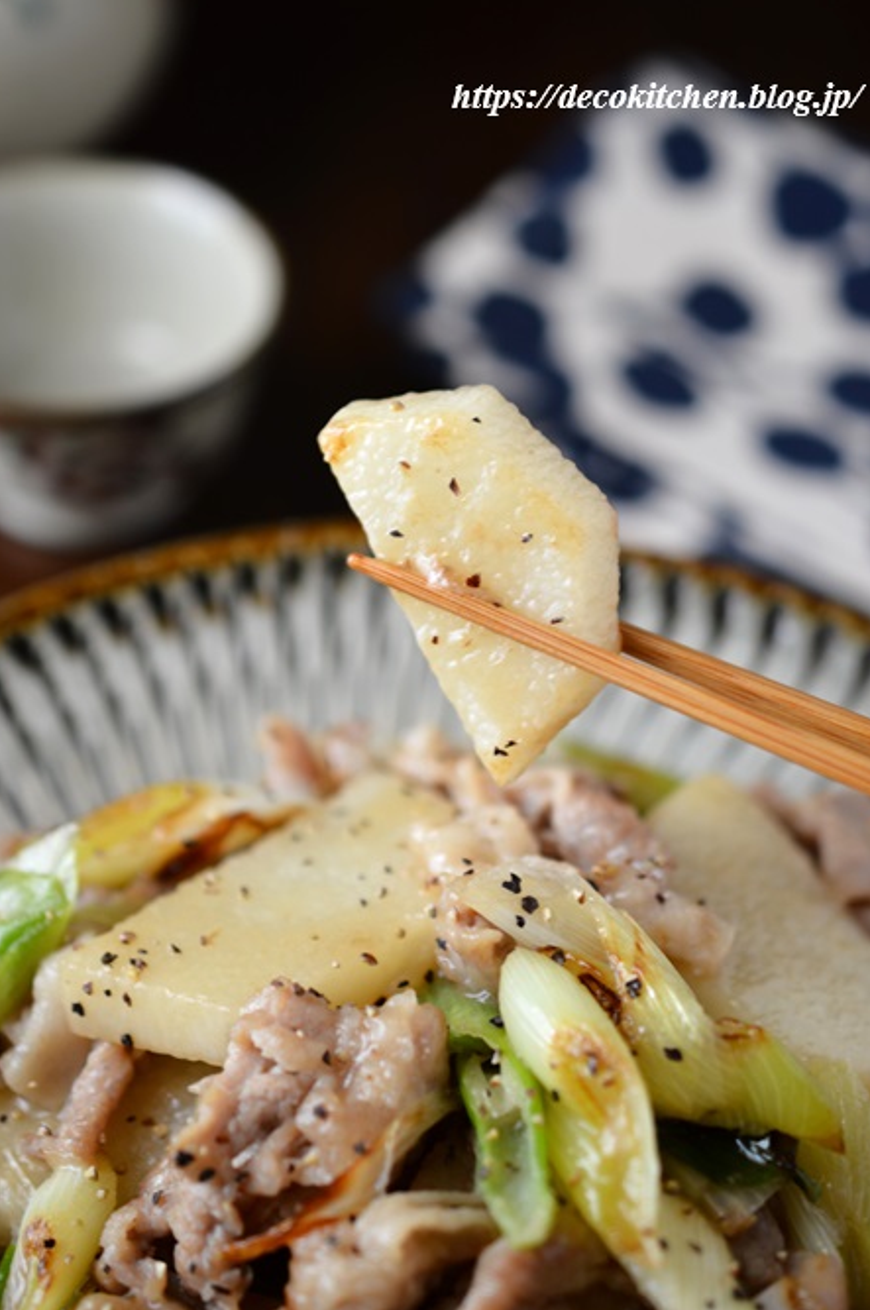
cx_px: 435
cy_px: 632
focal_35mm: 63
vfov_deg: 31.9
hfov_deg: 21.5
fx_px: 2290
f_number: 3
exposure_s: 1/13
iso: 100
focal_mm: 40
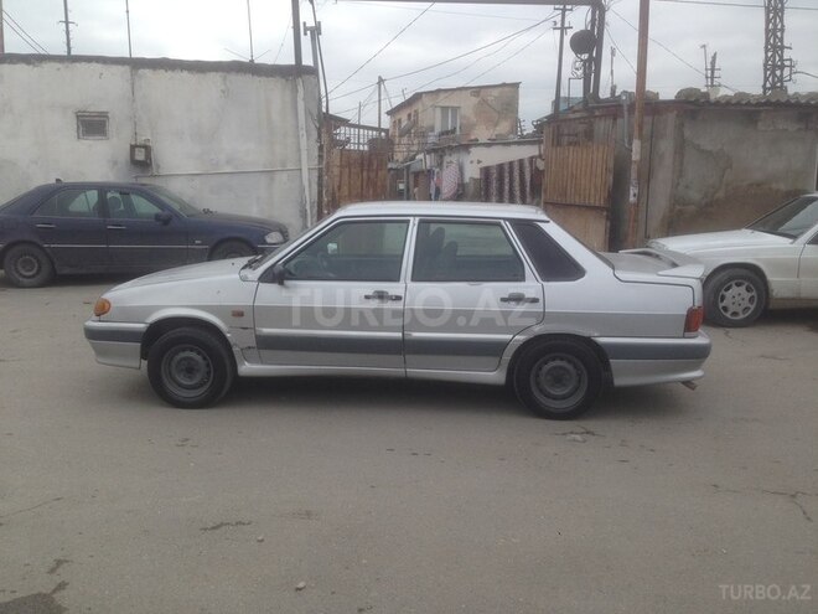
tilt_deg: -10.0
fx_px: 780
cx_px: 409
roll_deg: -2.0
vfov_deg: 42.9
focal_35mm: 33
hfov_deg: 55.4
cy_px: 307
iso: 50
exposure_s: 1/645
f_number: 2.4
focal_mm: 4.12
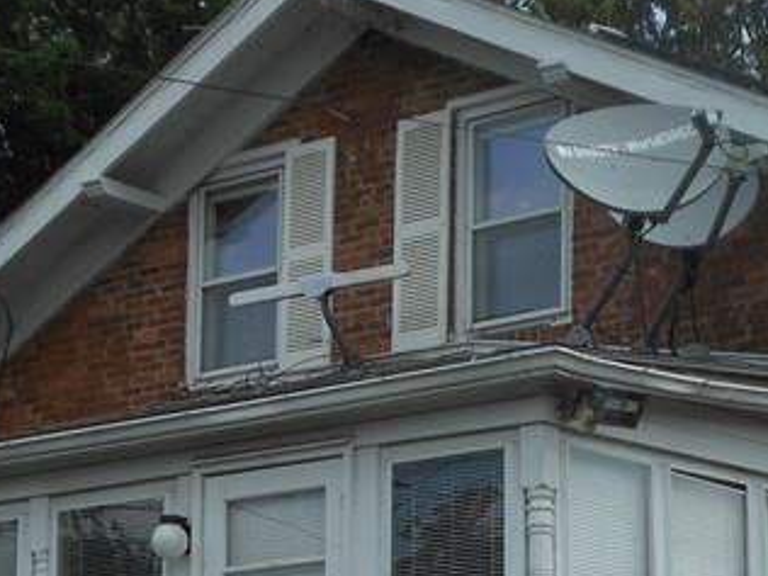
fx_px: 2729
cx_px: 593
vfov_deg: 11.9
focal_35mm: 123
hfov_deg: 15.9
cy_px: 595
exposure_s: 1/1000
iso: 80
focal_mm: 6.8
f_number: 3.6
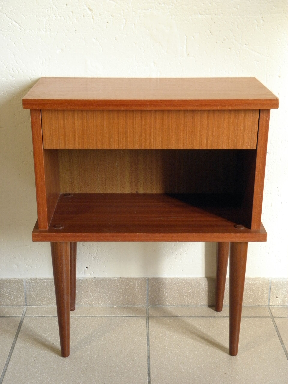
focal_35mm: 50
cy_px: 192
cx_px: 144
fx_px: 555
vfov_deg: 38.2
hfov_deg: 29.1
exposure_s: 1/25
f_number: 4
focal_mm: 9.1
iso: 200
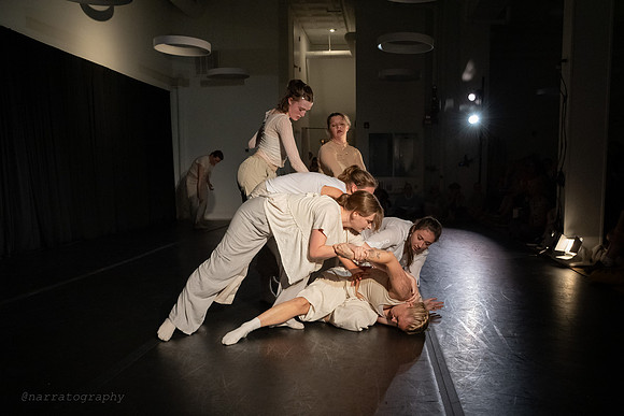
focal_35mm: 33
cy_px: 242
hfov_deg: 57.3
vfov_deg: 40.1
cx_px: 364
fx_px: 568
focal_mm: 28
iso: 6400
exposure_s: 1/400
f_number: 5
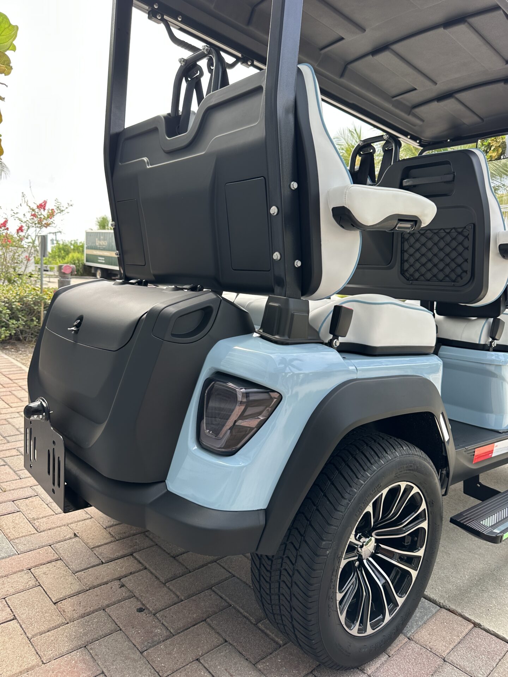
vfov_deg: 71.6
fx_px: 470
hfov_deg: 56.8
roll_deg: -5.2
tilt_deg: -4.9
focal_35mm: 24
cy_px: 338
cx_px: 254
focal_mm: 6.86
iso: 80
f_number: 1.78
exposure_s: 1/615
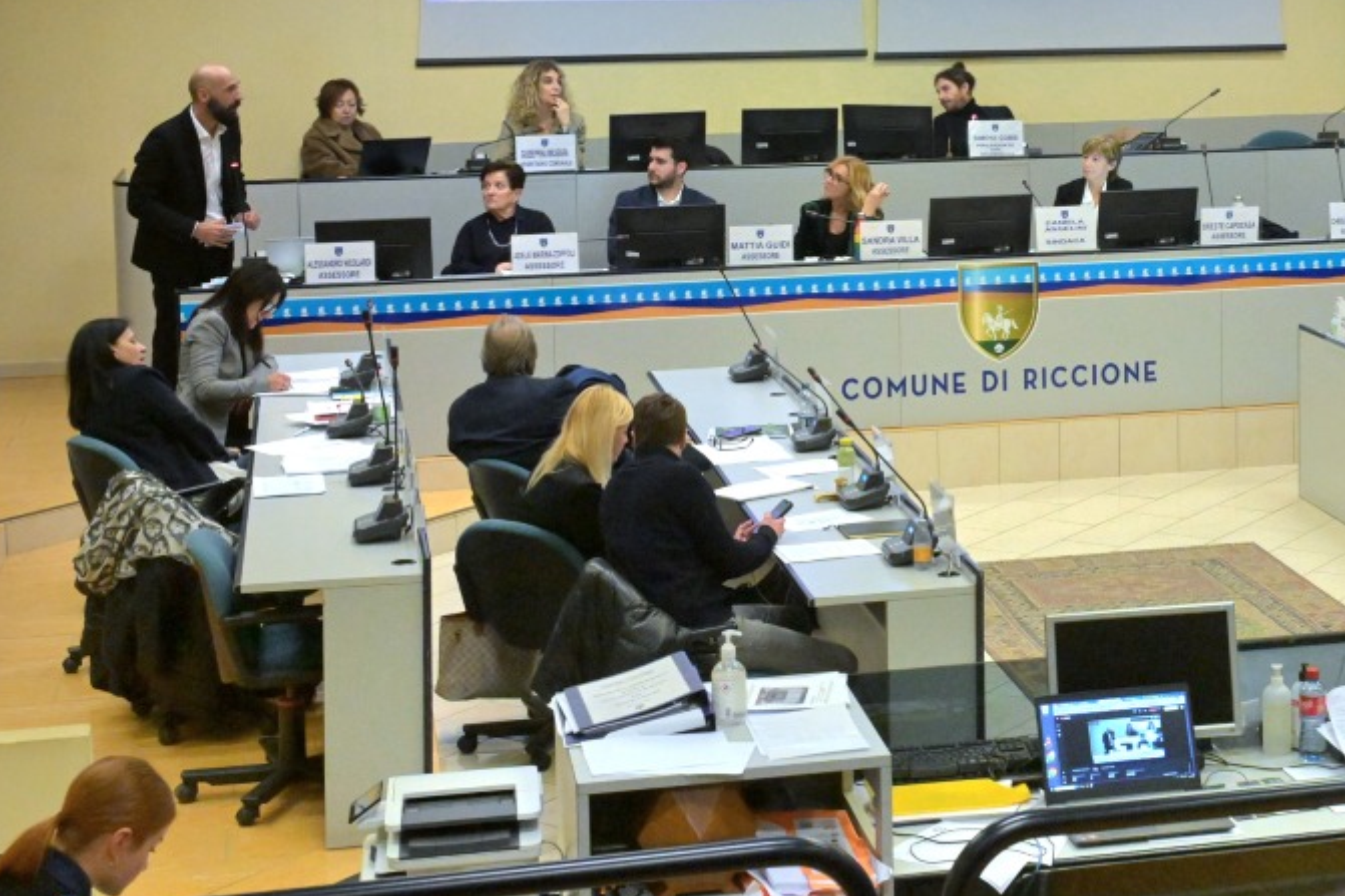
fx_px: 2540
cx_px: 1123
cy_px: 118
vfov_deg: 19.7
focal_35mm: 68
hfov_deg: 28.9
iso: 6400
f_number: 6.3
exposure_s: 1/161
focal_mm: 38
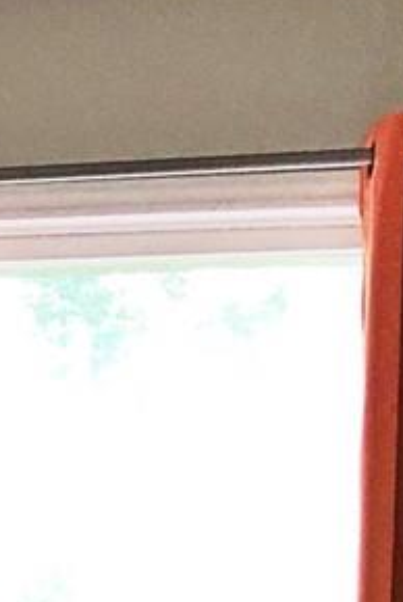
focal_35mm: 121
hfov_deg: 10.2
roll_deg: -1.5
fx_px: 2027
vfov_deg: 16.4
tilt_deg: +3.4
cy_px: 679
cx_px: -499
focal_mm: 3.99
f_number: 1.8
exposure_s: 1/20
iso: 40
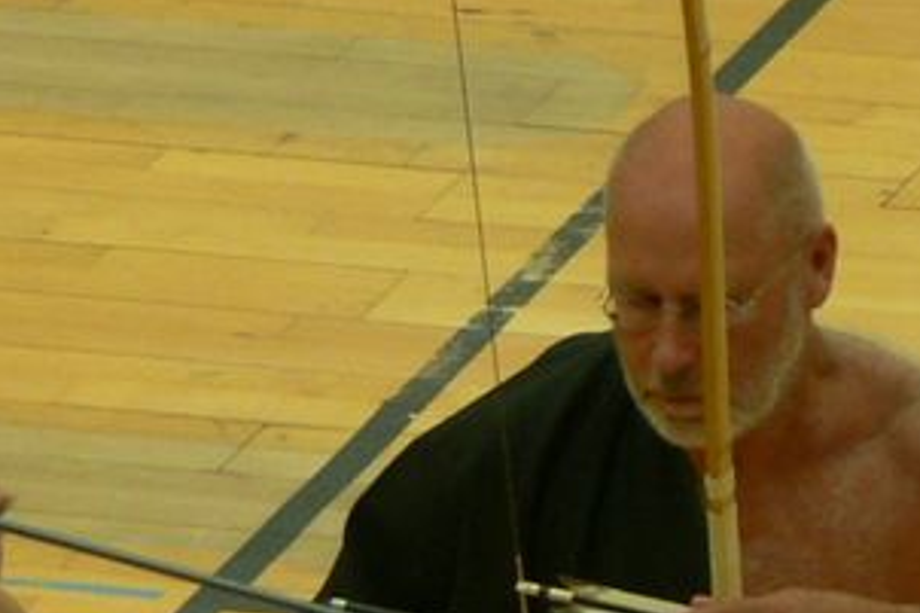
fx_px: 21224
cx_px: -177
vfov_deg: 1.7
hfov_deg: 2.5
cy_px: 1022
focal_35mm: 831
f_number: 3.3
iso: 100
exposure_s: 1/25
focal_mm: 33.5
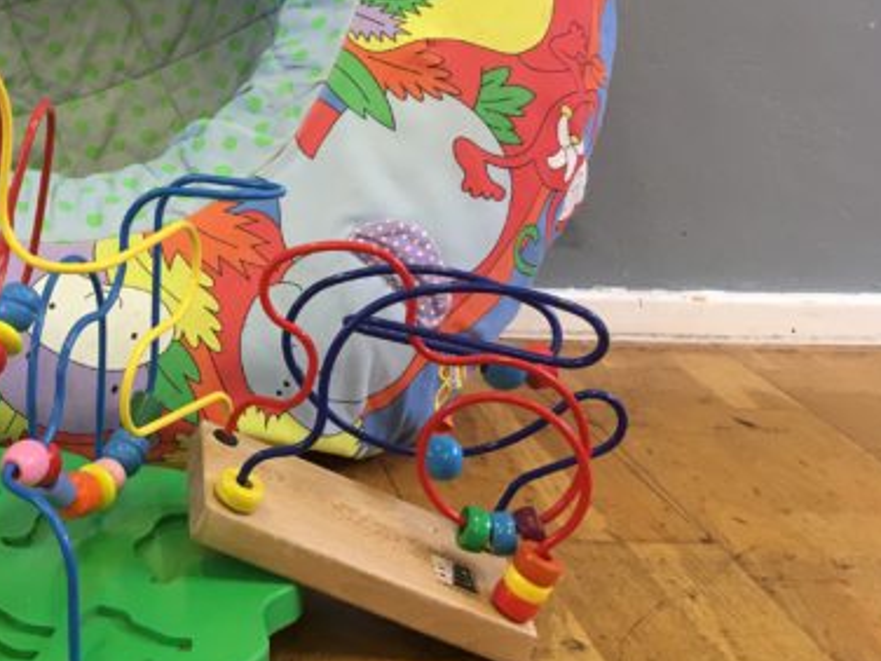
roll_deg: +1.0
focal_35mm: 54
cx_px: 82
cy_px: 142
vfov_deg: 26.6
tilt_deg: -7.8
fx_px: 1374
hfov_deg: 33.6
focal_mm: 4.15
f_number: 2.2
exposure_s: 1/33
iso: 100
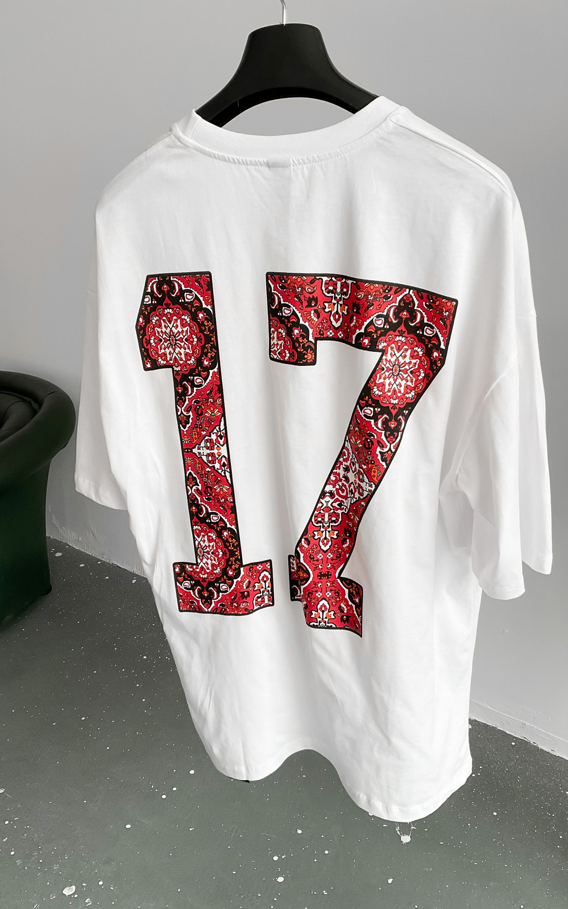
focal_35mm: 31
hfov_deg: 40.6
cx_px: 289
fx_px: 768
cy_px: 456
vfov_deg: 61.2
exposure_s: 1/120
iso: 50
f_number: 1.8
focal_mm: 3
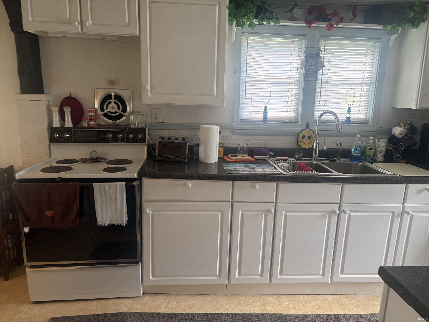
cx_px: 214
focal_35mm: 26
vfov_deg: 53.1
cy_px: 161
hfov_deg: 67.3
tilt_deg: -10.8
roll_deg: -1.1
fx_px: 322
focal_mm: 5.96
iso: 125
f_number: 1.6
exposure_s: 1/60
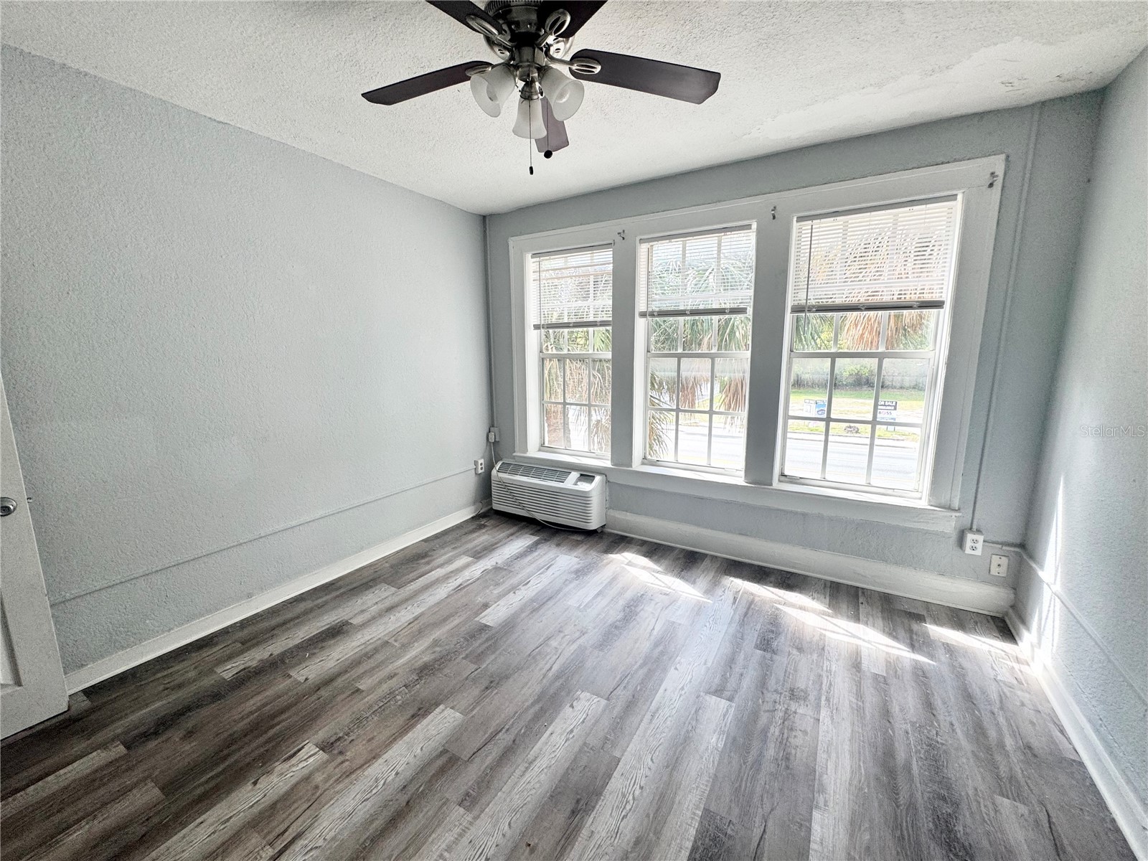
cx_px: 574
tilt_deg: -8.3
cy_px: 430
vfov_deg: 85.7
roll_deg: +0.4
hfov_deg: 102.1
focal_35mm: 14
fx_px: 464
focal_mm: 2.22
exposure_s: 1/110
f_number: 2.2
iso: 40
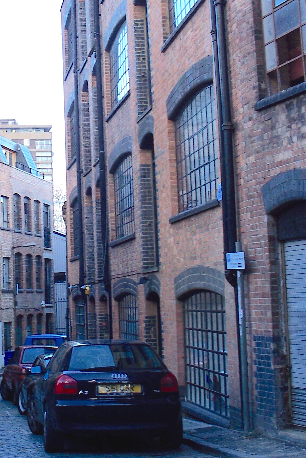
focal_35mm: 72
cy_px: 169
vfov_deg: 28.0
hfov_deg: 18.6
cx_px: 27
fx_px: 918
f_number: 2.8
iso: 80
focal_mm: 7.54
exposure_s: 1/160
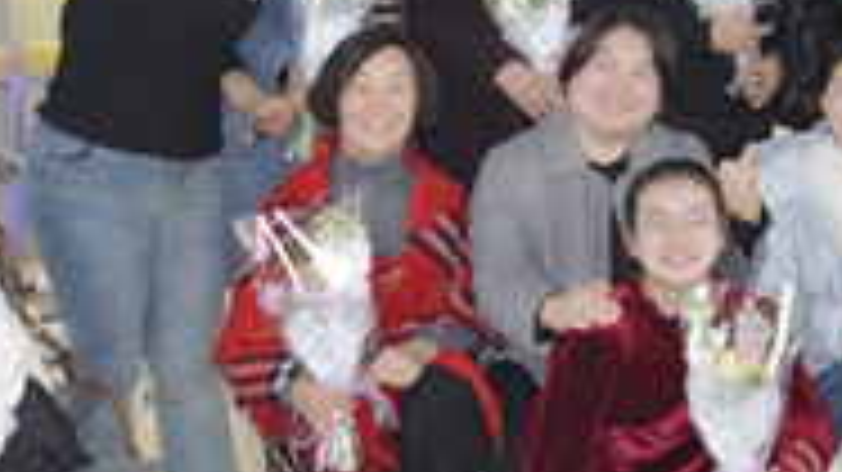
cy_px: -139
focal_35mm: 114
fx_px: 2544
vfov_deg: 10.4
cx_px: 1247
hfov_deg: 17.1
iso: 800
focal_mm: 34
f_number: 5
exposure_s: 1/100
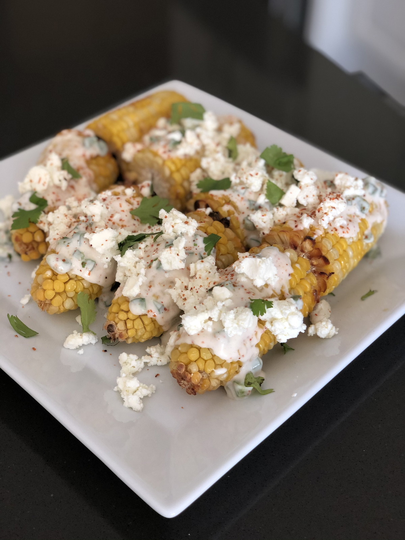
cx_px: 202
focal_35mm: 52
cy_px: 270
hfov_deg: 28.0
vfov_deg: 36.8
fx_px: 811
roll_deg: -1.9
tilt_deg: -41.7
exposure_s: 1/40
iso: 100
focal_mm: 6
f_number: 2.4
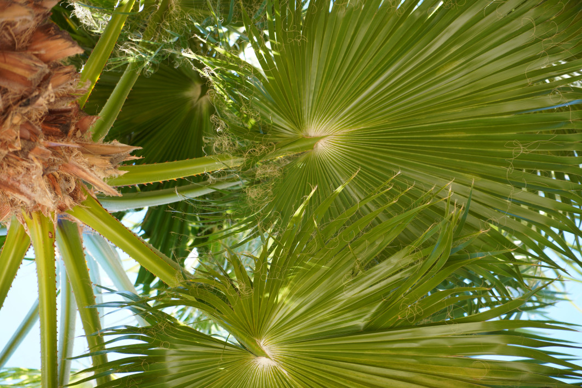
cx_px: 291
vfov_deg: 18.2
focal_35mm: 75
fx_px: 1212
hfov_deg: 27.0
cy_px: 194
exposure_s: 1/100
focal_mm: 50
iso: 100
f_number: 3.2
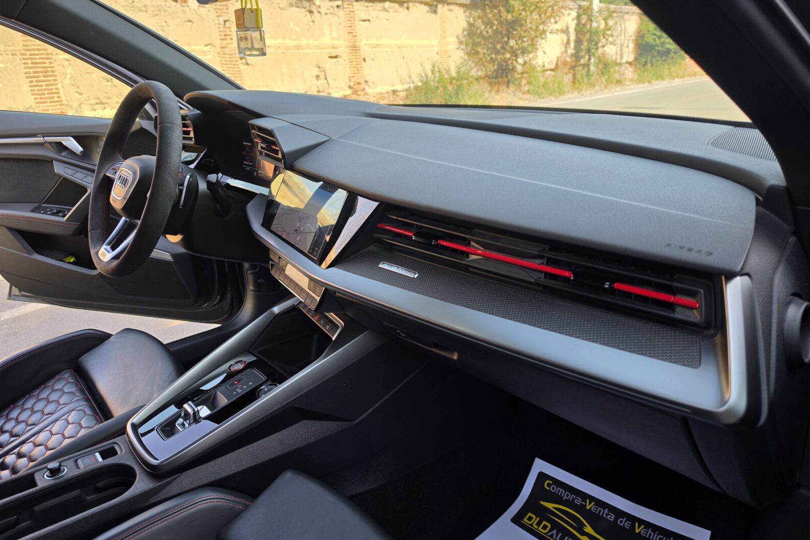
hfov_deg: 73.7
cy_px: 268
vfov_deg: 53.1
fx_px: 540
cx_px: 404
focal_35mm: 24
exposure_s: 1/152
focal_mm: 6.5
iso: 10
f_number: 1.4
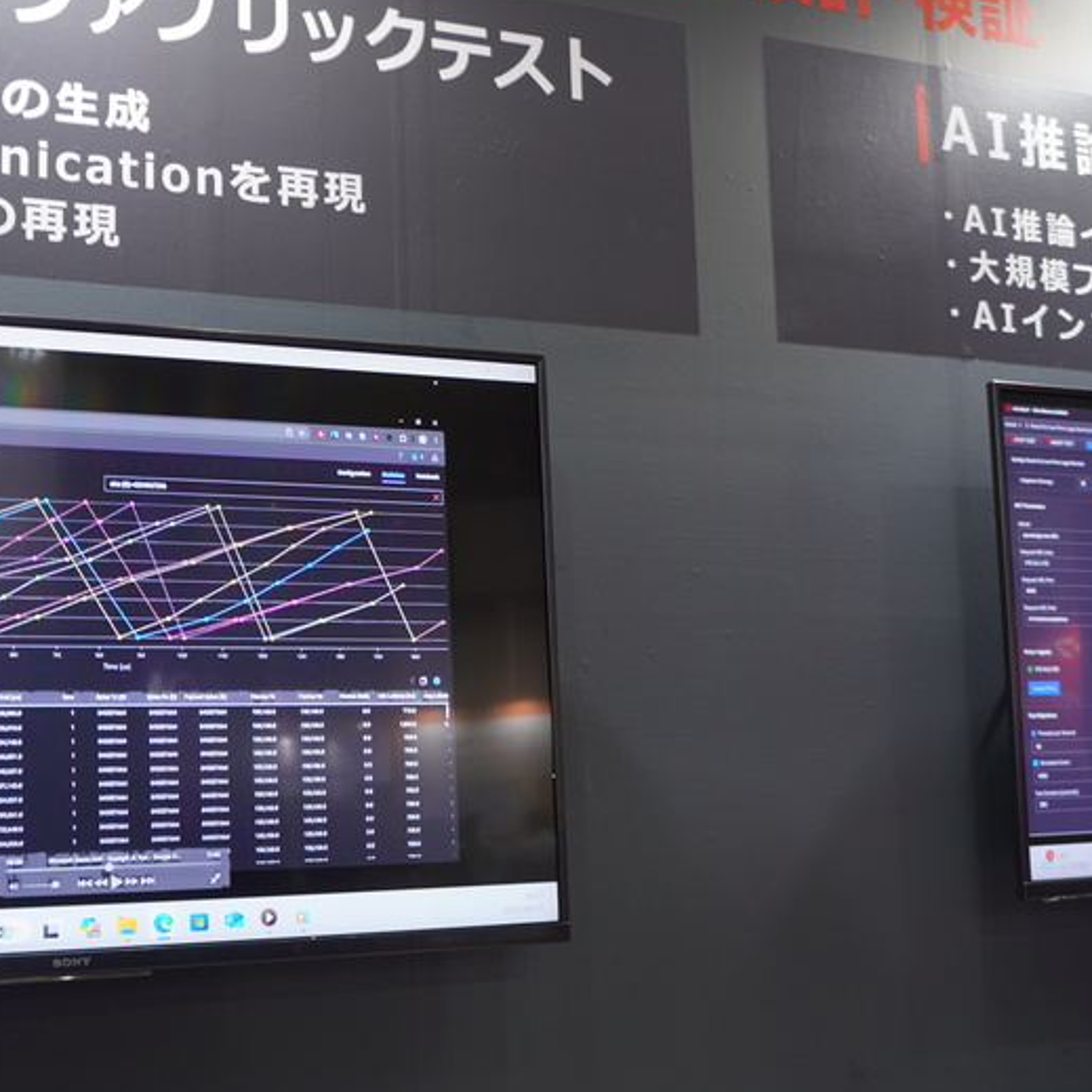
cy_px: 478
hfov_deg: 29.1
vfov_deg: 29.0
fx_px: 2106
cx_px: 524
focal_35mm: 59
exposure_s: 1/30
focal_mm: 20
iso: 160
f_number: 3.5
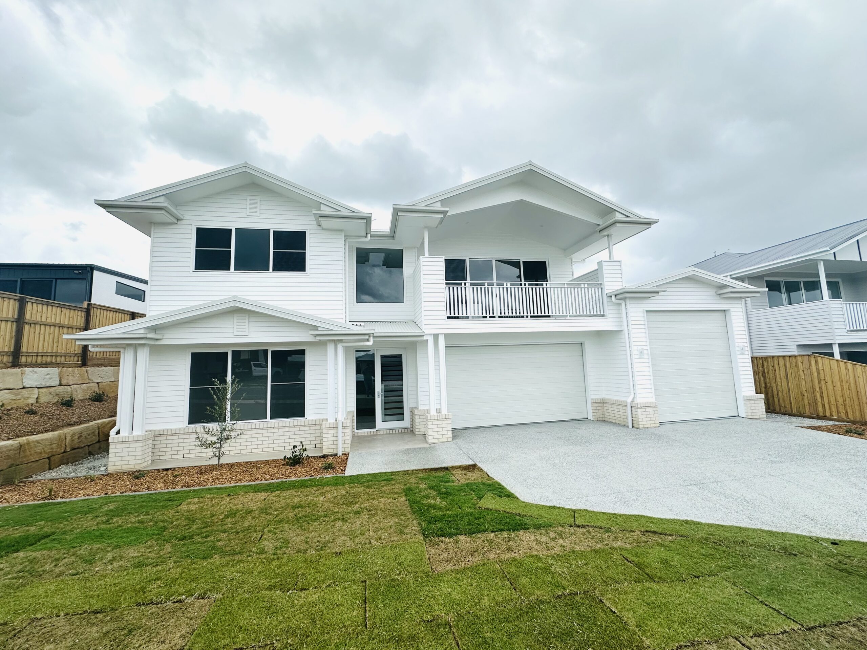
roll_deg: +1.3
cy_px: 325
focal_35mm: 14
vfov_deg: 85.7
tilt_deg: +5.8
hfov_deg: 102.1
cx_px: 434
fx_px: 351
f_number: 2.2
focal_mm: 2.22
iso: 50
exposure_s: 1/1062
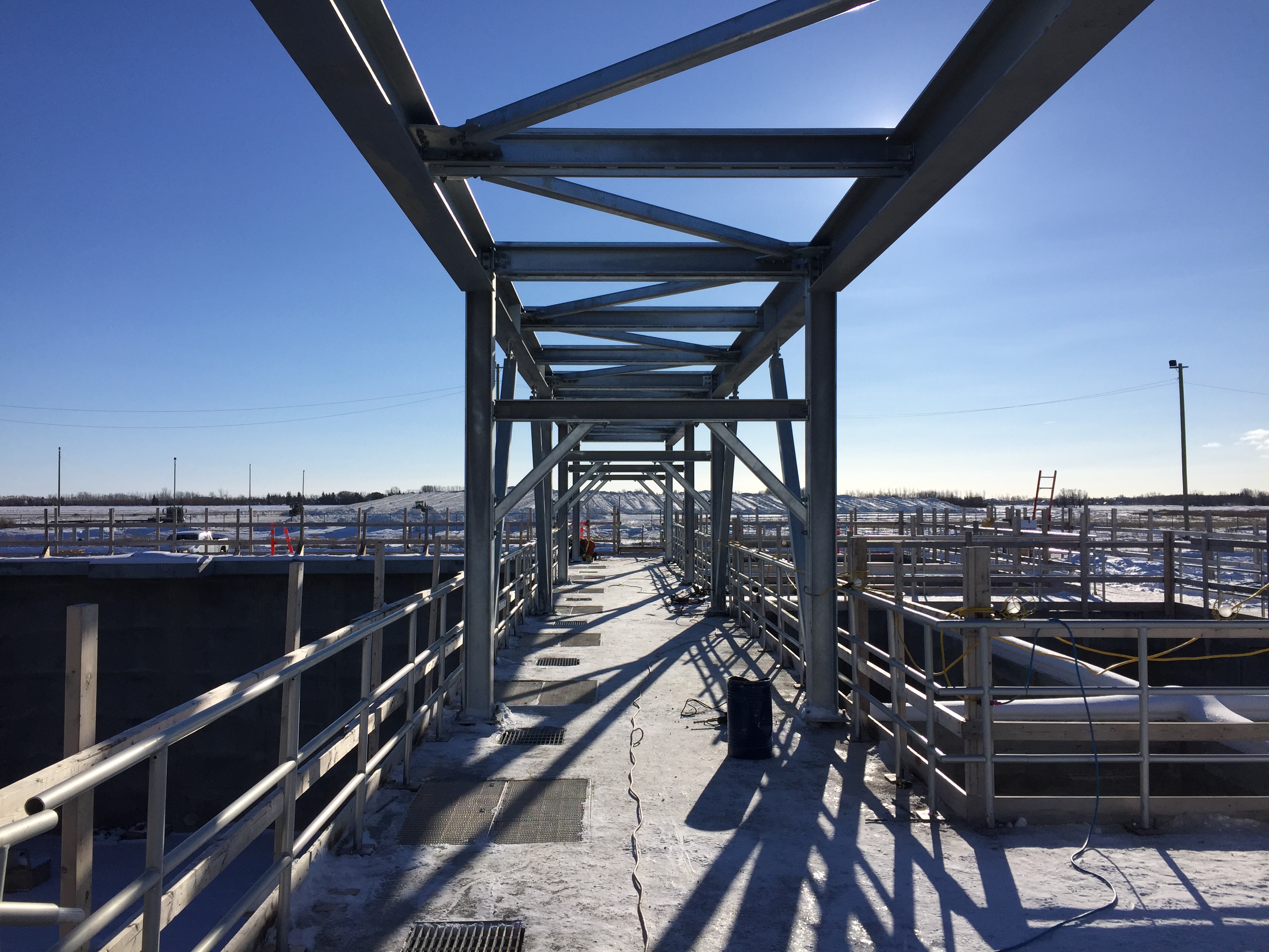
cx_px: 634
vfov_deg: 48.2
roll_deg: +0.8
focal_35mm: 29
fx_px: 1063
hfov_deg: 61.7
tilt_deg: +1.2
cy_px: 476
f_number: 2.2
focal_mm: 4.15
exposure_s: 1/4950
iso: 32
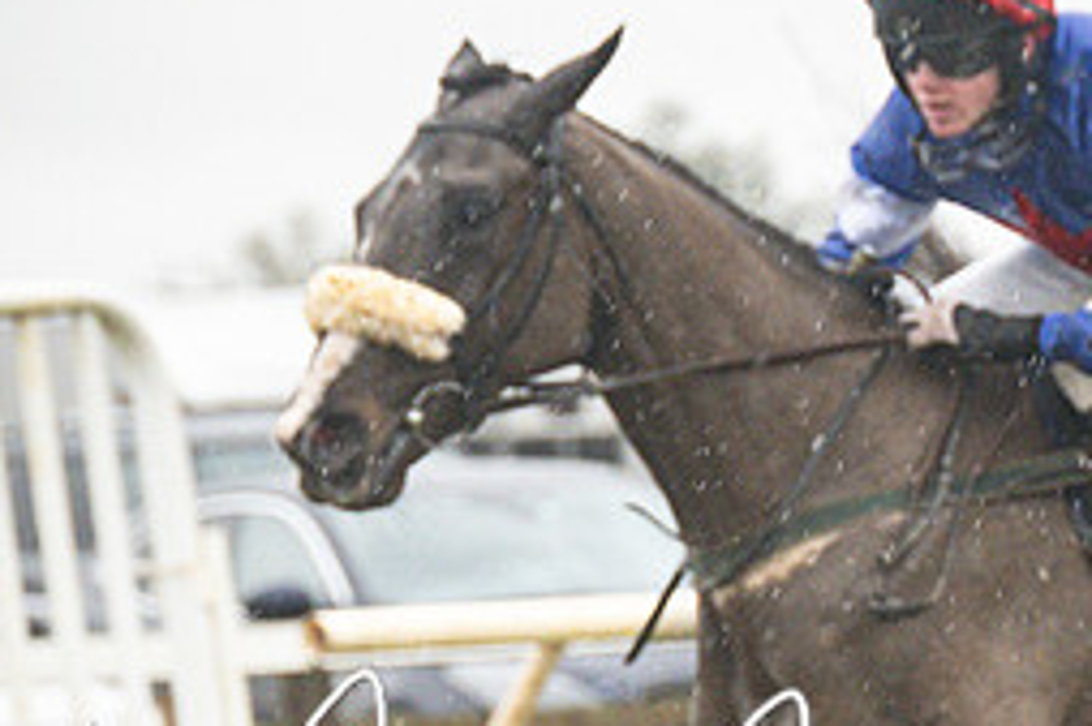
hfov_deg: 5.6
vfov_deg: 3.7
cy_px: 457
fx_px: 11246
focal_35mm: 371
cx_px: 722
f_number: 2.8
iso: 800
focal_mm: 70
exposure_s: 1/1000
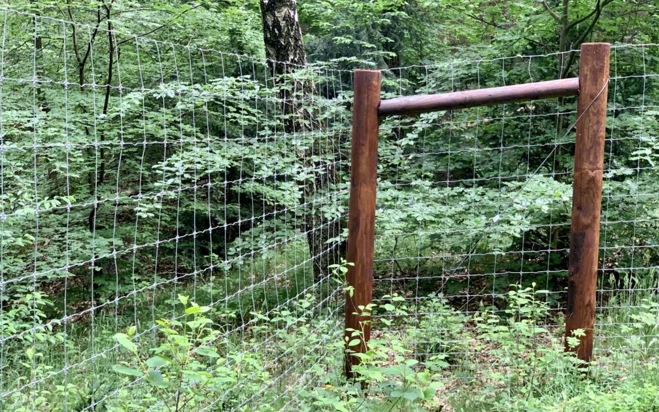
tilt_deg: -4.6
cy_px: 191
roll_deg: -1.7
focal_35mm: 56
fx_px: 1006
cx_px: 331
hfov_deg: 36.3
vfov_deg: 23.1
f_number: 2.4
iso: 125
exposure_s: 1/107
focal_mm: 6
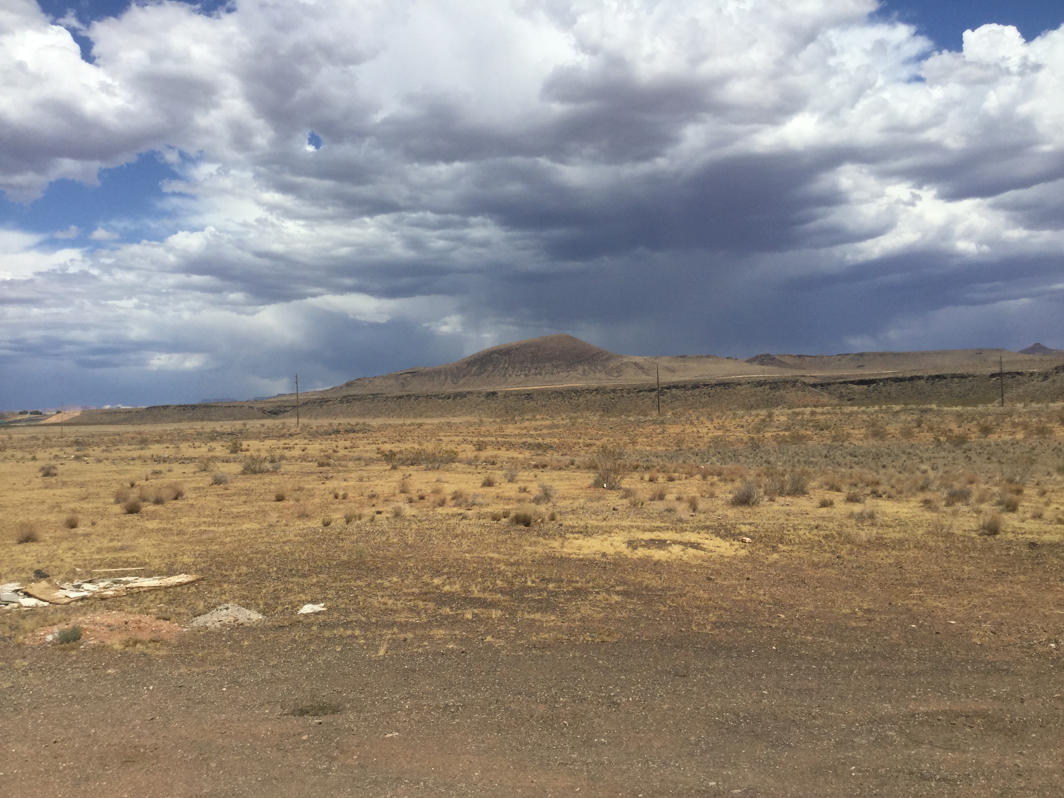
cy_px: 399
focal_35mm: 31
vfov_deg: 45.4
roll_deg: +1.3
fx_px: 953
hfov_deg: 58.4
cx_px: 532
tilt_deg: +2.3
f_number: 2.4
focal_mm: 3.3
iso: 25
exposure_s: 1/2717
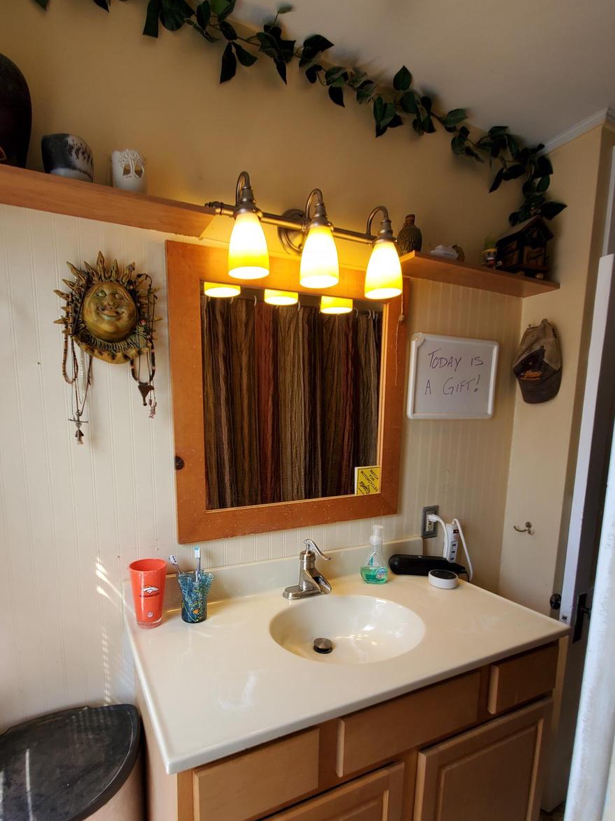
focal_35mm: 17
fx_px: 403
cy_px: 488
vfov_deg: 90.0
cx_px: 269
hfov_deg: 74.4
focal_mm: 1.8
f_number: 2.2
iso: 50
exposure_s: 1/59
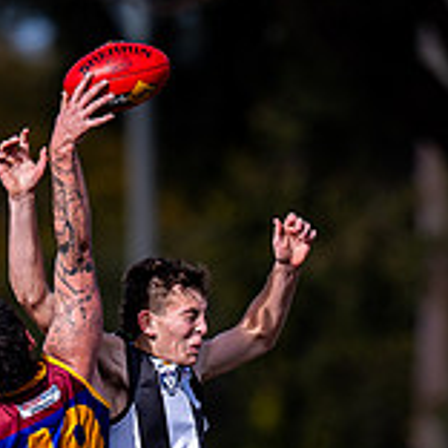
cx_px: 148
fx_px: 31920
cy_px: 651
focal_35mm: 2180
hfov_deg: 0.8
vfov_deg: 0.8
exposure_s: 1/1600
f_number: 4
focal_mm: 500
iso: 125
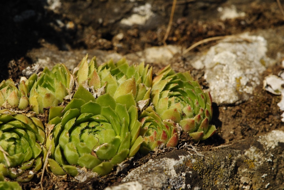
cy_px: 95
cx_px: 142
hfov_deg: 16.0
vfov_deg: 10.8
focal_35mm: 128
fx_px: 1007
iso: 200
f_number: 11
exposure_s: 1/400
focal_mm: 85
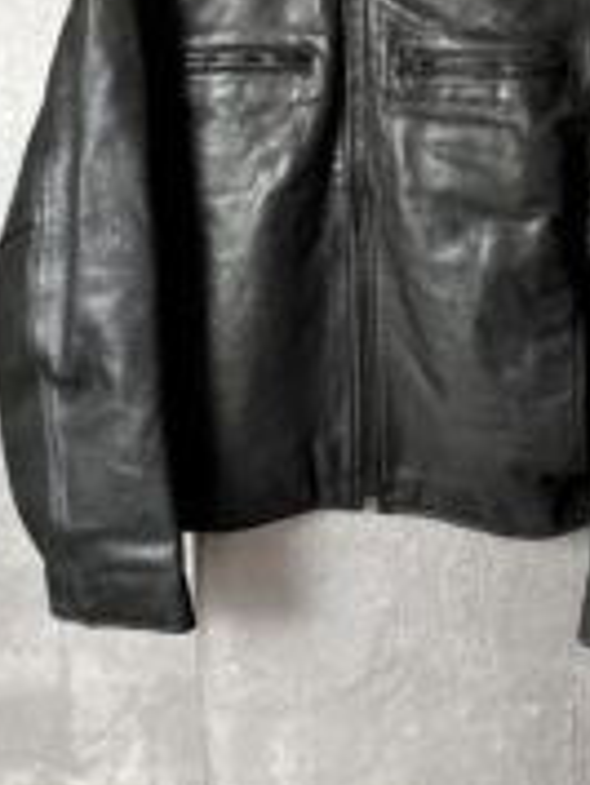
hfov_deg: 30.2
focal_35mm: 48
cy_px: 73
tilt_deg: -1.5
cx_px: 375
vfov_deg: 37.0
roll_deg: +0.0
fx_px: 1090
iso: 1000
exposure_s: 1/35
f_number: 1.78
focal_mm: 6.76
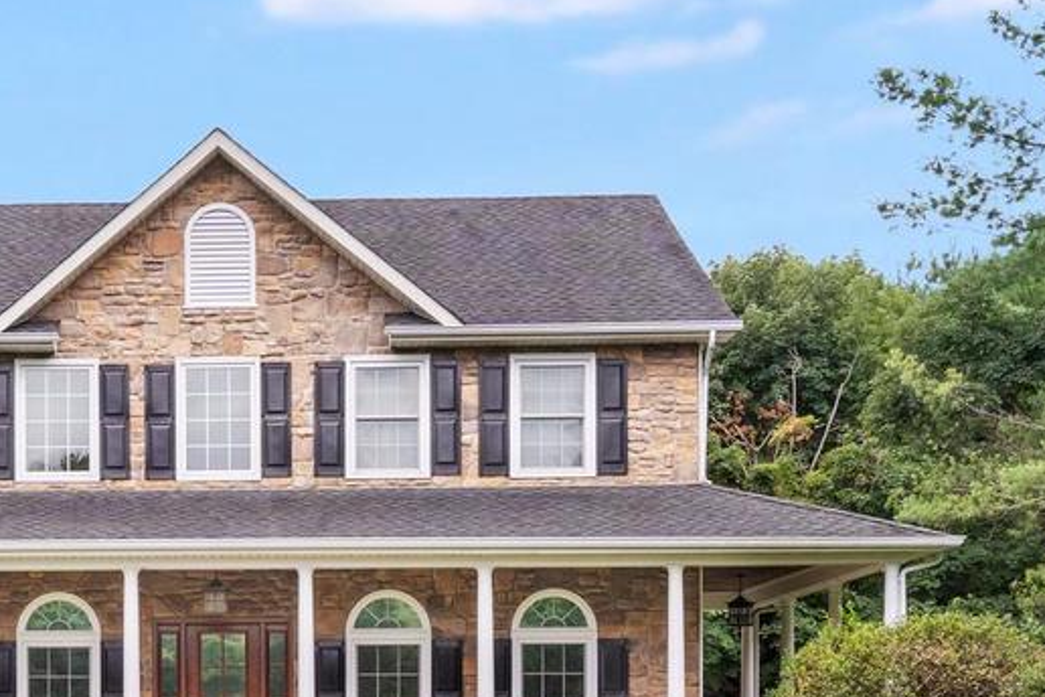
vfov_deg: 19.4
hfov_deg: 29.3
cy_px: 787
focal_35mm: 67
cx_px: 190
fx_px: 1945
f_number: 8
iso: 1250
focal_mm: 24
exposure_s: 1/80
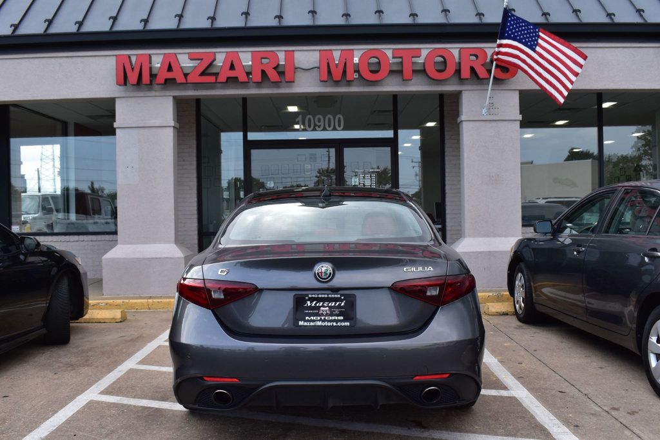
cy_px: 220
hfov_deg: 55.1
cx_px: 330
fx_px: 632
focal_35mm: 34
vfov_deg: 38.3
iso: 400
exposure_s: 1/250
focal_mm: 23
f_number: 10
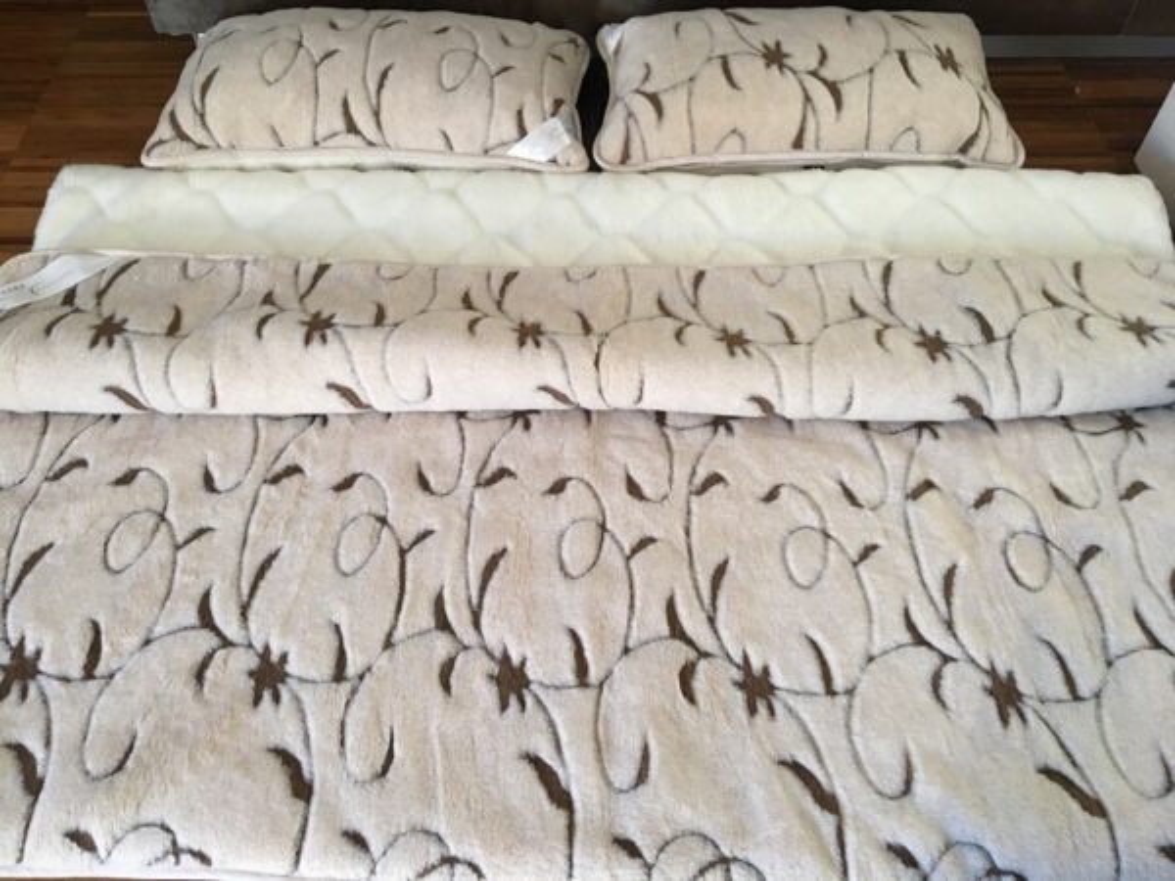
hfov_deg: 61.7
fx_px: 984
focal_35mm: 29
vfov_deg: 48.2
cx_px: 588
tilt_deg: -53.2
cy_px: 440
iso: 125
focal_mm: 4.15
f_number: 2.2
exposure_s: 1/33
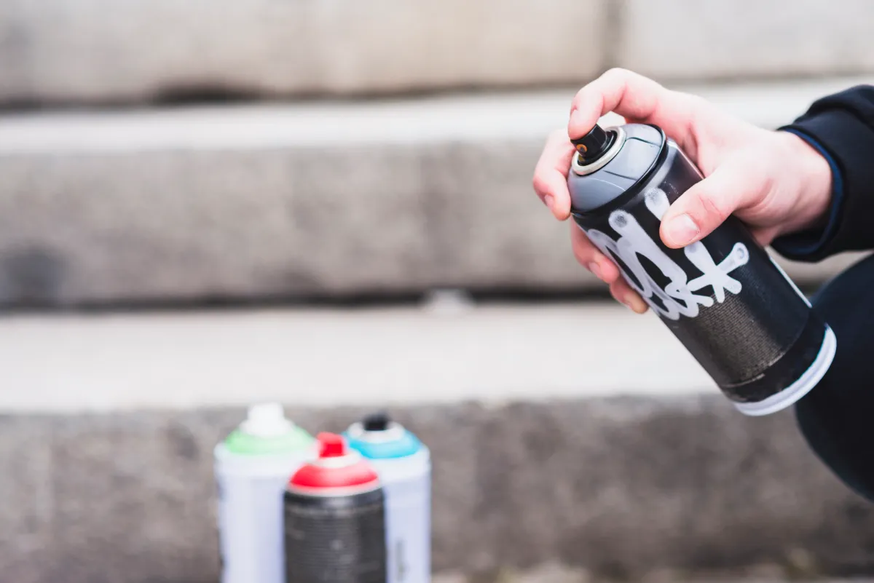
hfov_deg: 23.9
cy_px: 292
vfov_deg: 16.1
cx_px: 437
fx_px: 2064
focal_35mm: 85
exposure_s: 1/400
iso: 200
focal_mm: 85
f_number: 2.8
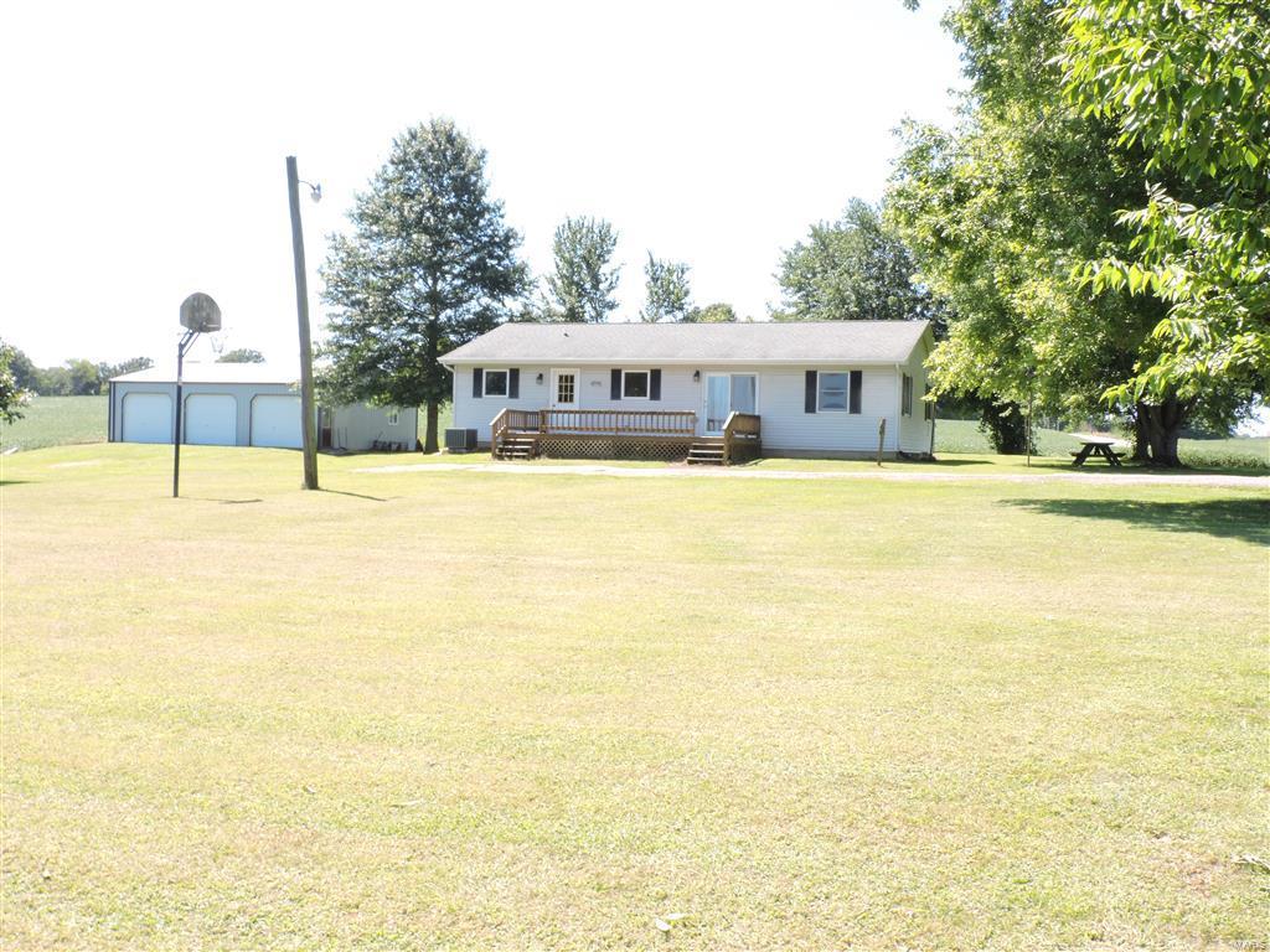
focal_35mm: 35
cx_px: 635
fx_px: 1284
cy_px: 476
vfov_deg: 40.7
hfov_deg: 52.6
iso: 100
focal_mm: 6.2
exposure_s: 1/50
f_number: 8.1
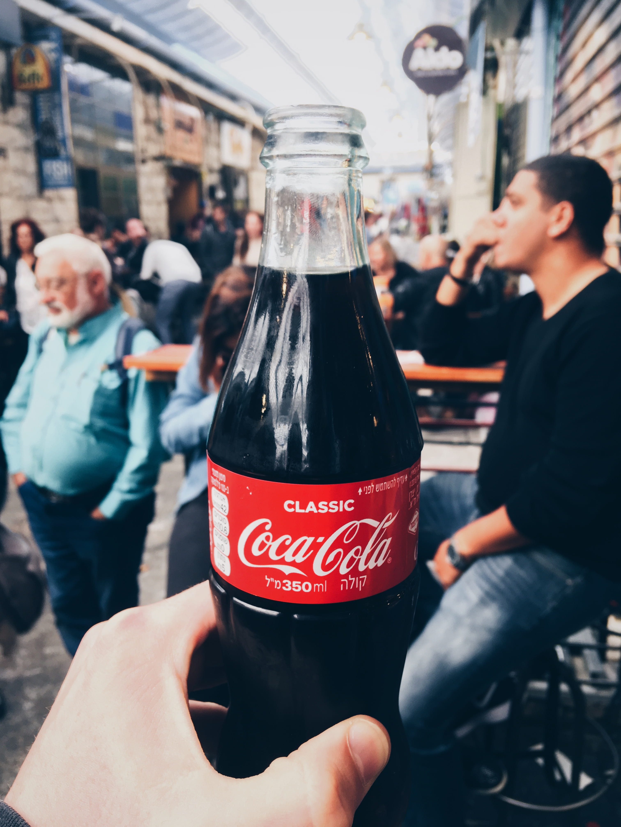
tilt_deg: -16.7
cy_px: 414
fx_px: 694
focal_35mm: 29
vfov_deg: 61.7
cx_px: 310
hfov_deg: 48.2
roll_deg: +2.9
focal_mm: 4.15
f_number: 2.2
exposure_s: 1/33
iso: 40
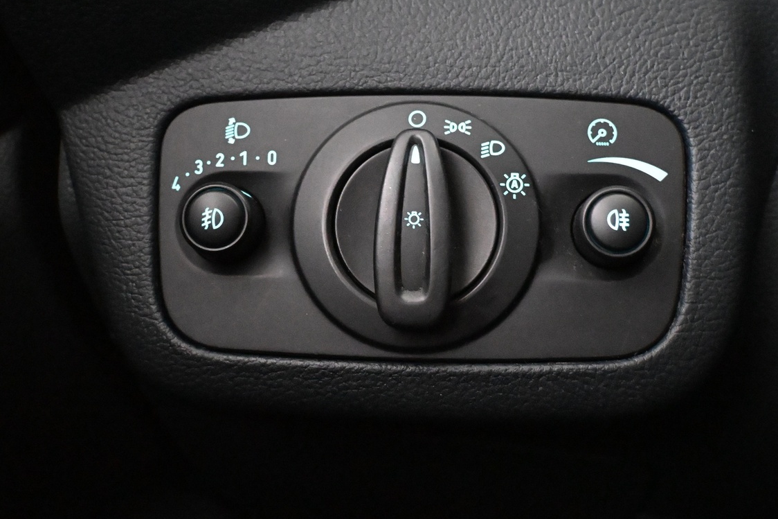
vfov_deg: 27.1
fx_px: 1074
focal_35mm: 50
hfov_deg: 39.8
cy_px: 206
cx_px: 395
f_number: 4.2
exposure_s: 1/30
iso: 12800
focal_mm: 23
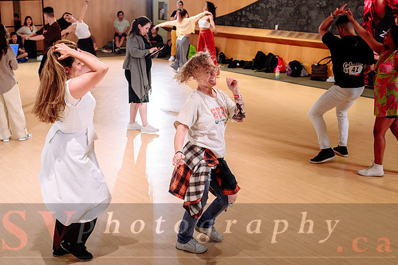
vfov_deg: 28.1
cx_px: 171
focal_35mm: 48
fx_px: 529
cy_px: 151
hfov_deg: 41.1
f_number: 2
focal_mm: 28
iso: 1250
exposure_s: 1/320
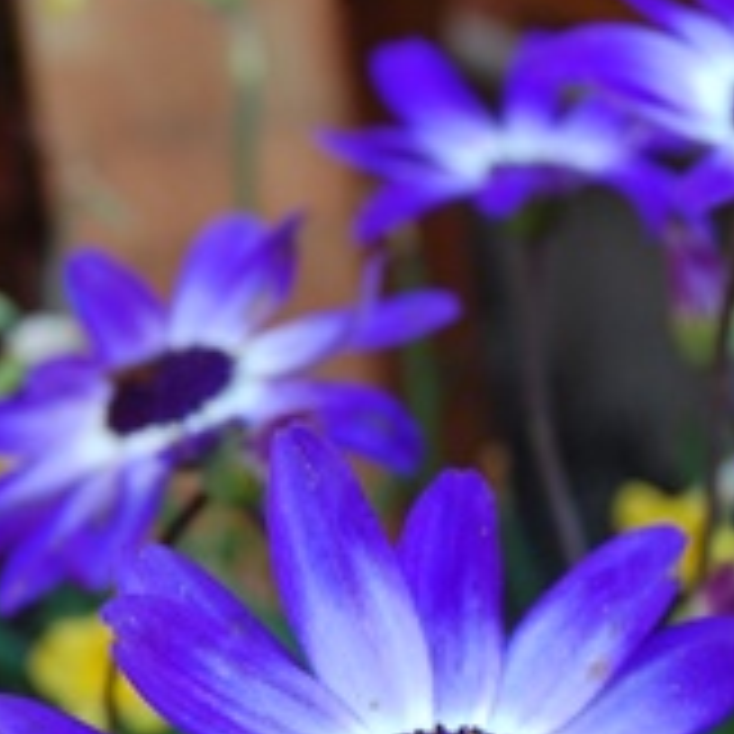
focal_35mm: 112
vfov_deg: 15.4
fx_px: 2687
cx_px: 711
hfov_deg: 15.3
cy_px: 639
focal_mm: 32
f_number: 8
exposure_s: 1/60
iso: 400
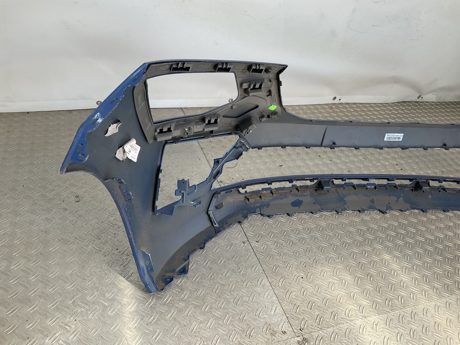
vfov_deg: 48.2
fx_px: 385
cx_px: 230
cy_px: 172
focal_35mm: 29
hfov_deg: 61.7
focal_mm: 3
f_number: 1.8
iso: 16
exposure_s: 1/177
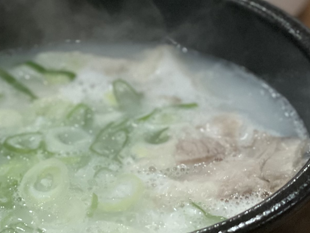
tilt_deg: -34.5
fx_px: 1576
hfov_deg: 11.2
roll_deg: +1.3
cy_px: 93
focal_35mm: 176
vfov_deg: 8.4
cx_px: 131
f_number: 2
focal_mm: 6
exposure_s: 1/120
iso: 250
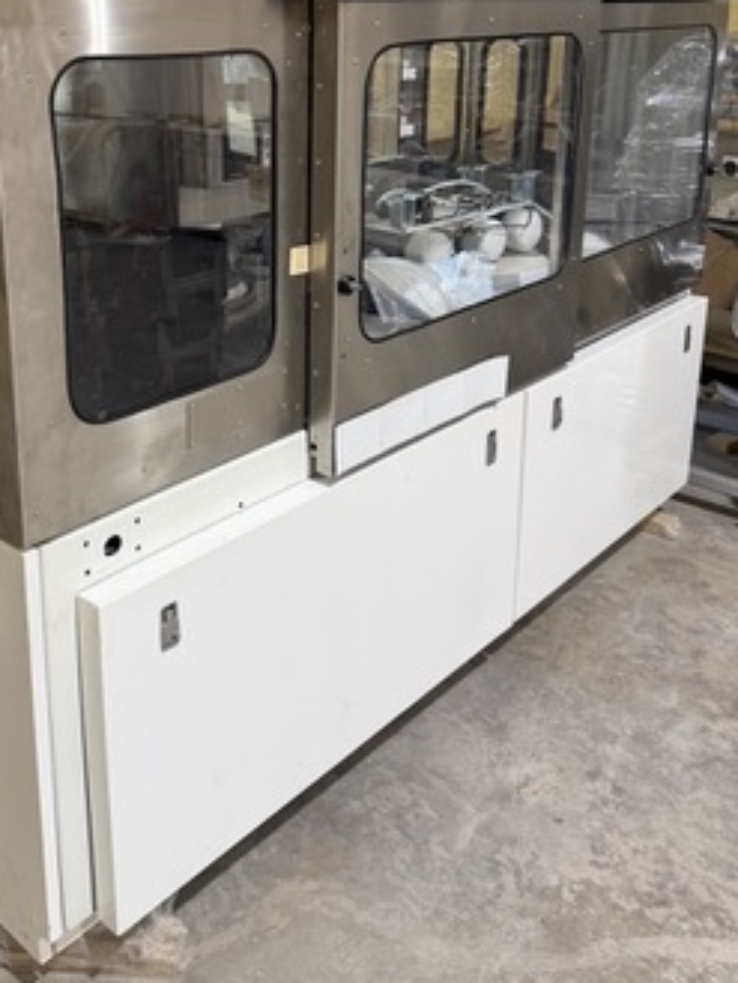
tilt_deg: -15.6
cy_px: 305
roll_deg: +1.1
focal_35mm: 35
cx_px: 209
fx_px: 994
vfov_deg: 51.3
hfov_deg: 39.9
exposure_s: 1/120
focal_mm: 6.76
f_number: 1.78
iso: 160
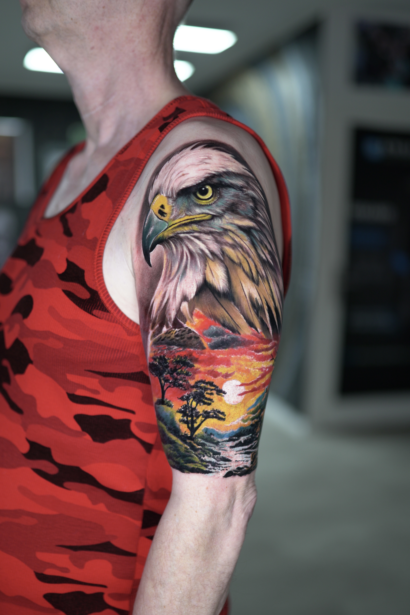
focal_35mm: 35
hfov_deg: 37.9
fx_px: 598
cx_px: 205
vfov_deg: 54.4
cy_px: 308
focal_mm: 35
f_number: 1.4
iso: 200
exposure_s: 1/80
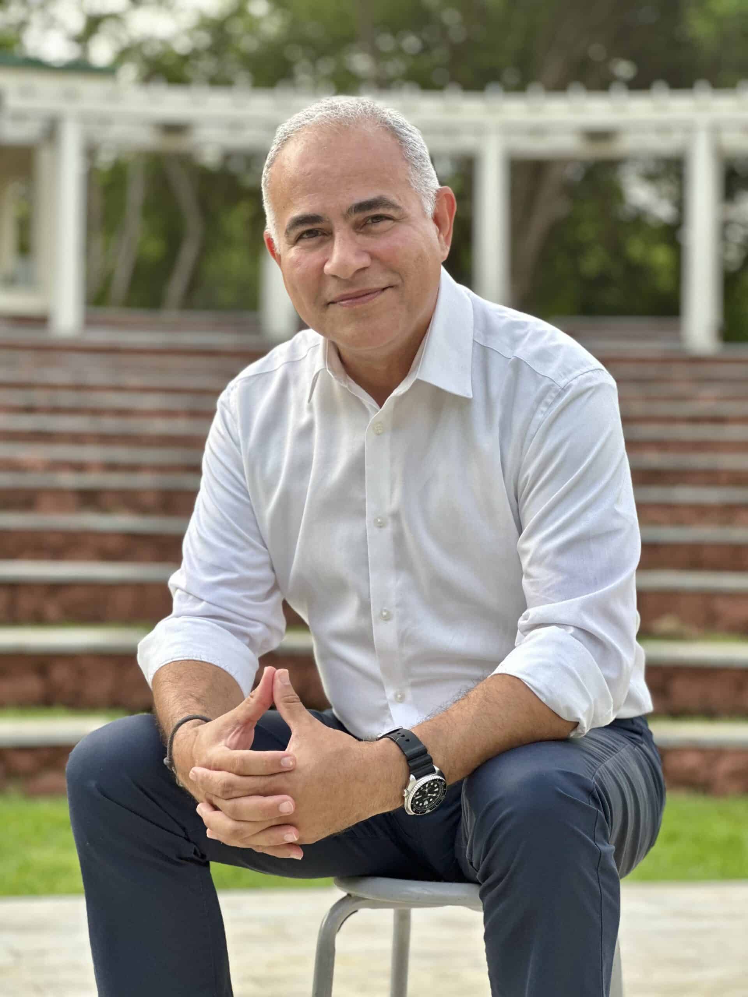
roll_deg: -1.0
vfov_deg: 25.3
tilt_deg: +3.1
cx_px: 374
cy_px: 498
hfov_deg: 19.1
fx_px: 2218
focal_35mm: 77
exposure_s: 1/121
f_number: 2.8
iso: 50
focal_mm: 9
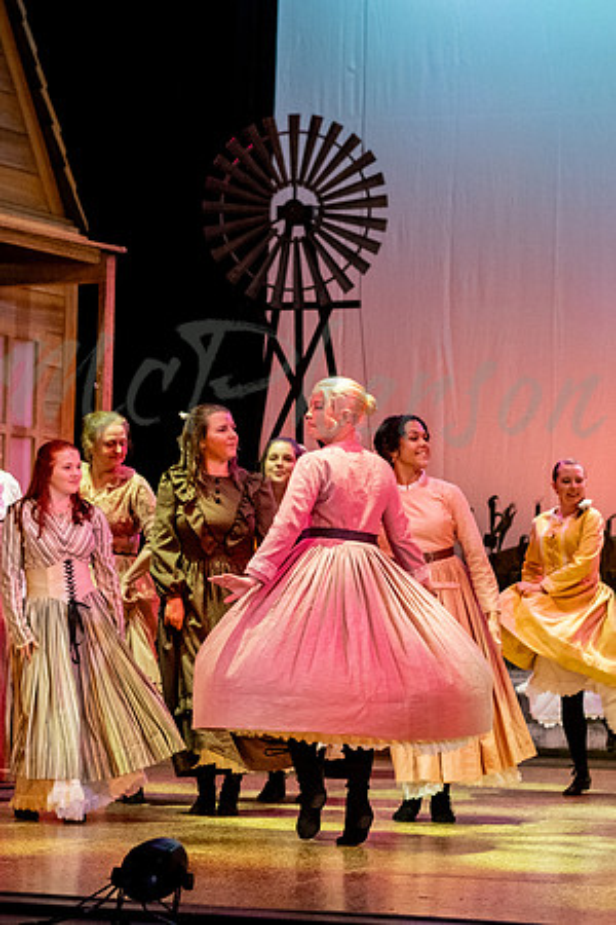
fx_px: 2467
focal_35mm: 96
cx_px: 280
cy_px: 422
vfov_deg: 21.2
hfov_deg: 14.2
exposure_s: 1/1000
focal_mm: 35
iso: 2000
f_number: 2.2
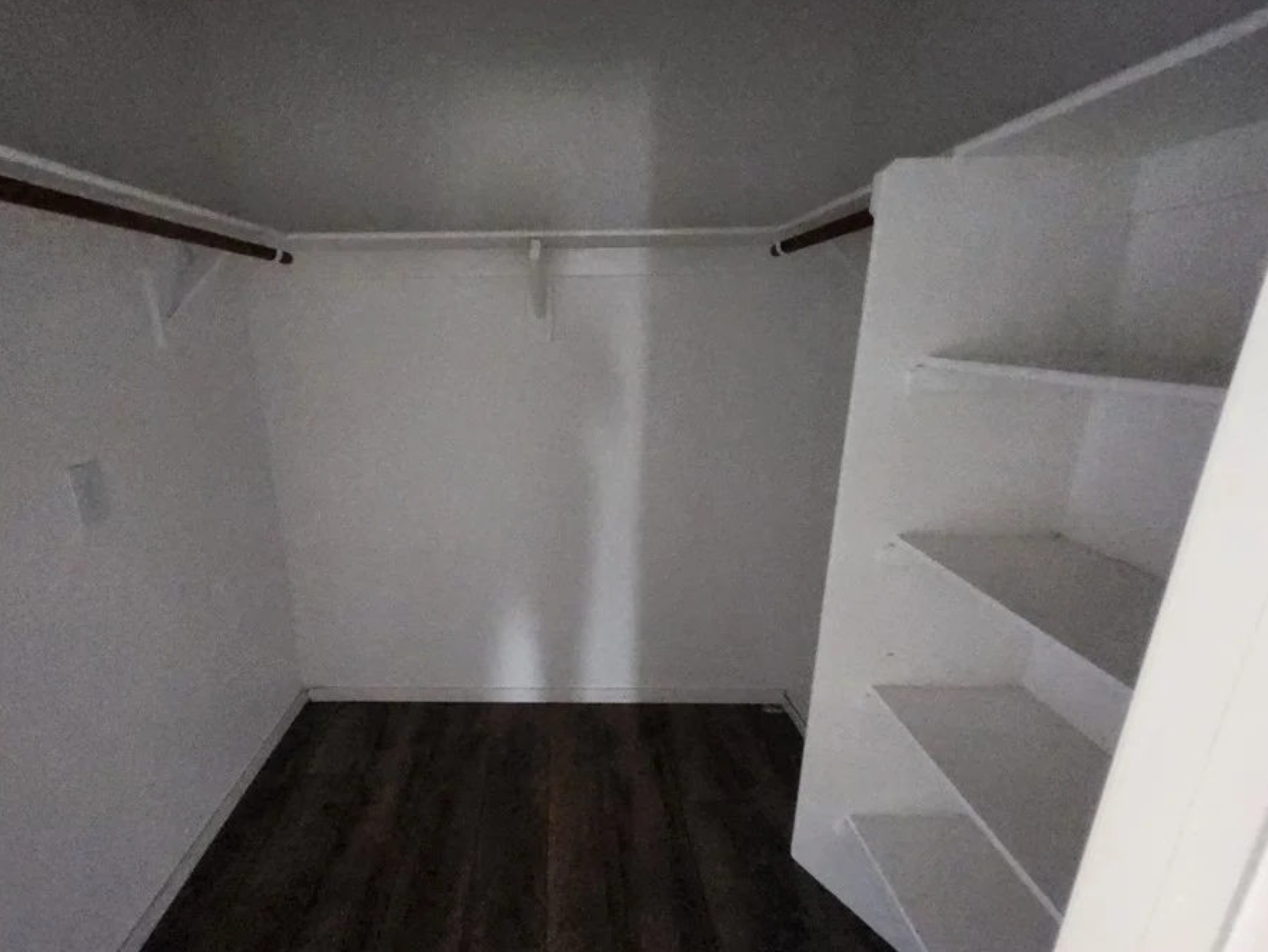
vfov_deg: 81.8
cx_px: 558
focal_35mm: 15
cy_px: 485
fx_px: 550
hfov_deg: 97.7
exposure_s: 1/24
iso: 800
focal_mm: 1.74
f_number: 2.2
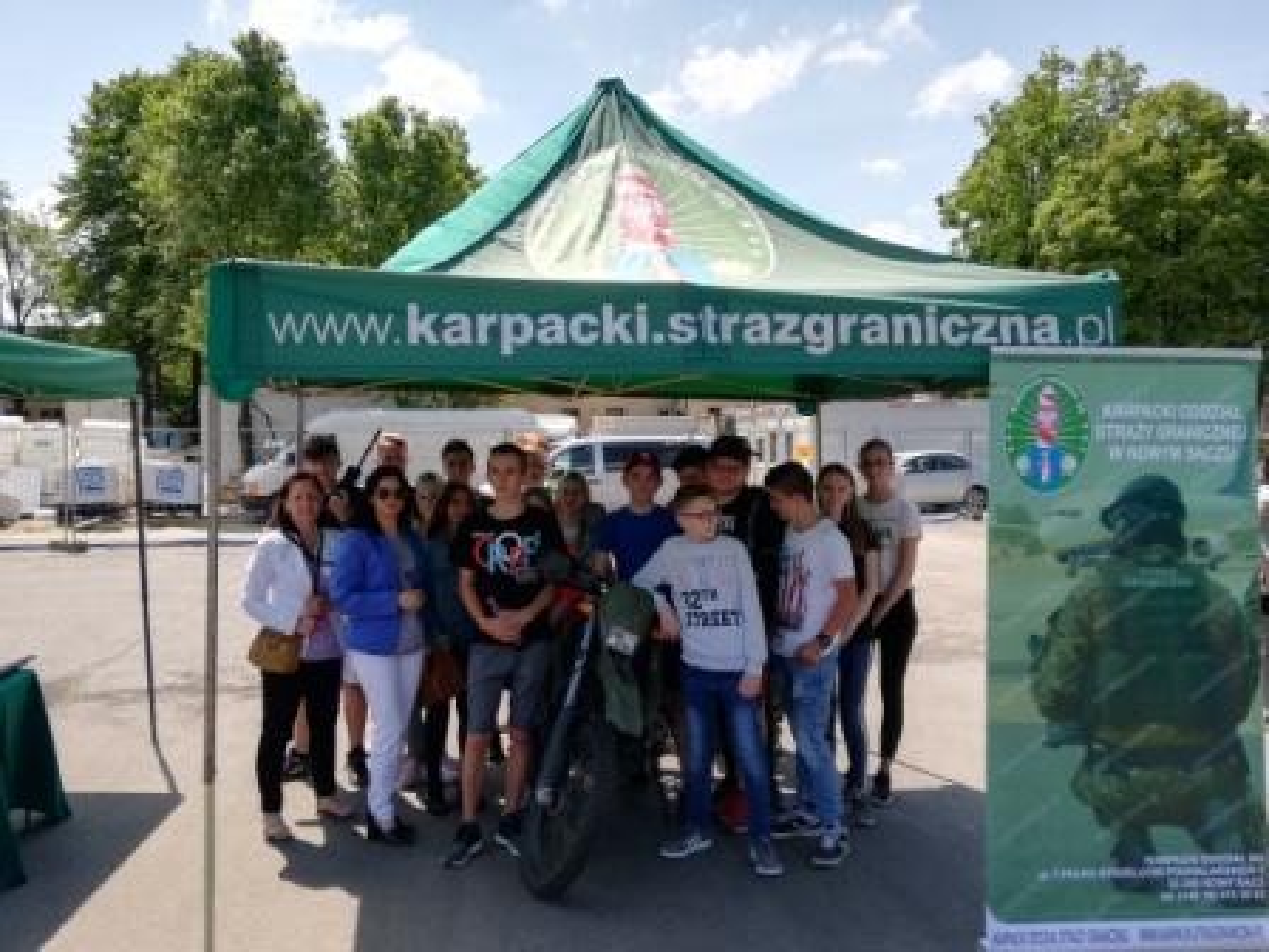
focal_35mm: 32
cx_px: 634
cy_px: 476
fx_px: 1173
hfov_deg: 56.8
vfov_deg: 44.2
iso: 50
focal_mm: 3.81
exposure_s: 1/760
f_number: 2.2
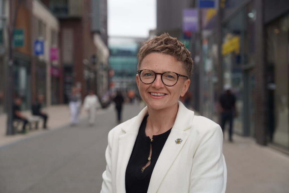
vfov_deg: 19.7
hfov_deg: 29.2
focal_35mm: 69
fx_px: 554
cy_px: 96
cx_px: 144
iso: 100
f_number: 4.5
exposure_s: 1/320
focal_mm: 69
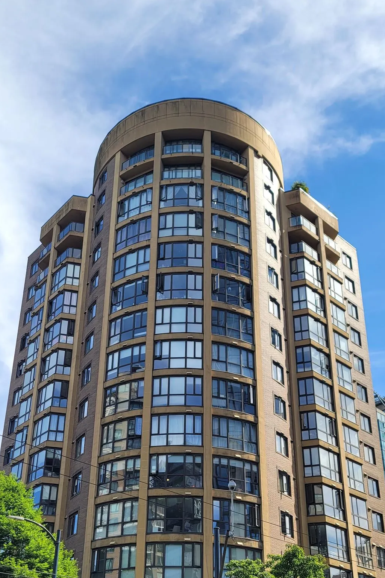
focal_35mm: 39
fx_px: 626
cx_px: 183
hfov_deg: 34.2
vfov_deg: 47.9
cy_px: 427
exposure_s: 1/682
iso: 20
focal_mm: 7
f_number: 1.8
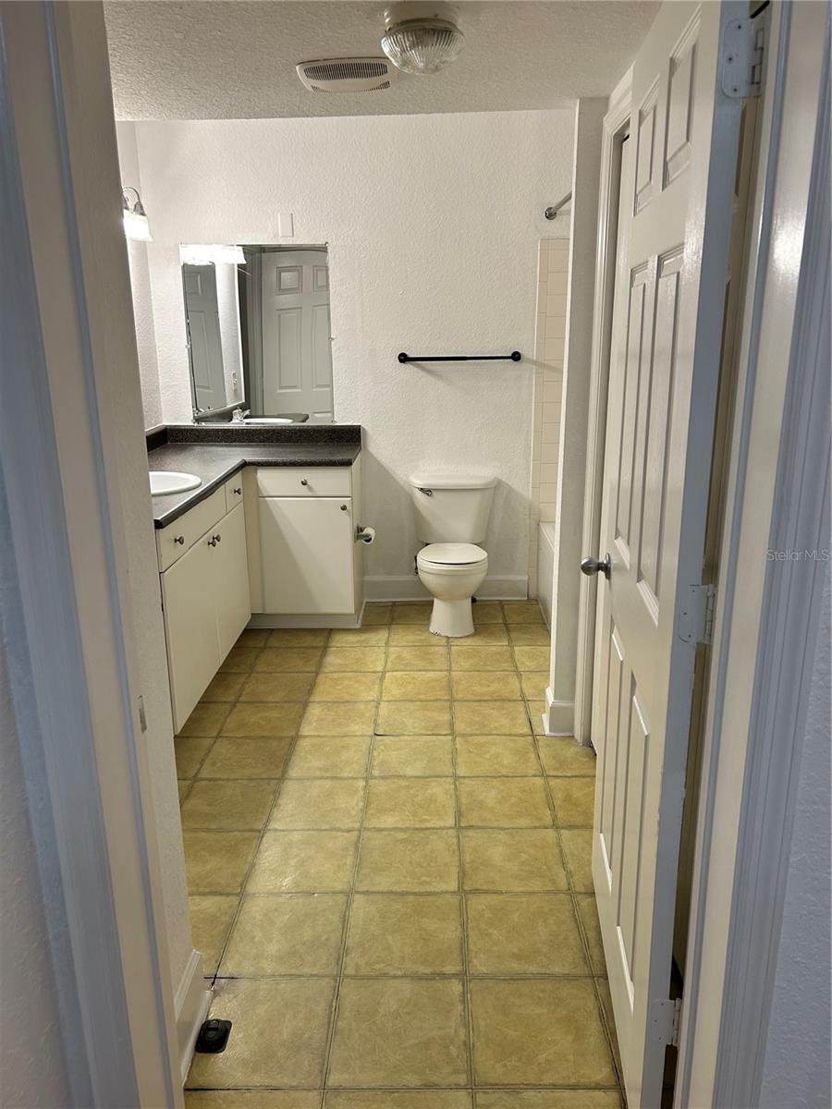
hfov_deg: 53.1
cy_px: 554
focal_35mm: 26
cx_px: 416
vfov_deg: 67.3
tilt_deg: -15.1
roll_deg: +0.4
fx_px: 833
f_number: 1.5
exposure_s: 1/120
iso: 80
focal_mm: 5.7
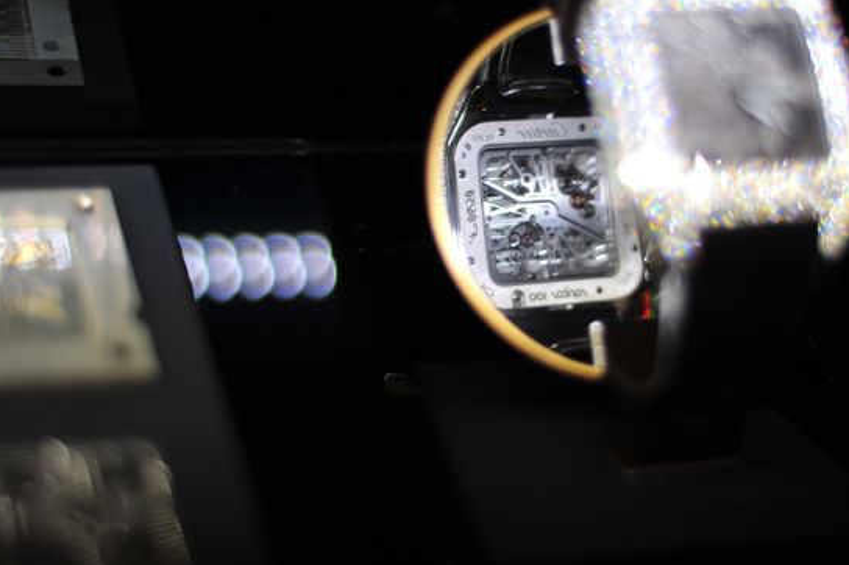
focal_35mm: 69
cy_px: 201
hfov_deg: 29.2
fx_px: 1626
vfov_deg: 19.7
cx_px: 496
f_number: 1.8
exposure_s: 1/320
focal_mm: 50
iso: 250
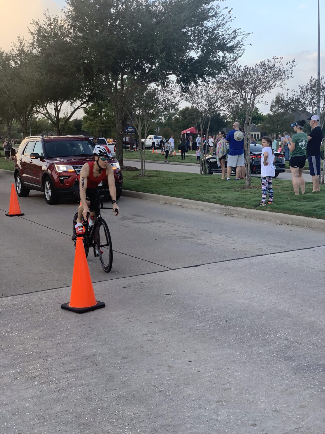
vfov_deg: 36.8
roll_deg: -2.4
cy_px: 217
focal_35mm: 52
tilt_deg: -7.4
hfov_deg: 28.0
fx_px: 651
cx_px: 162
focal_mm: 6
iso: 20
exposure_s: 1/122
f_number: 2.4
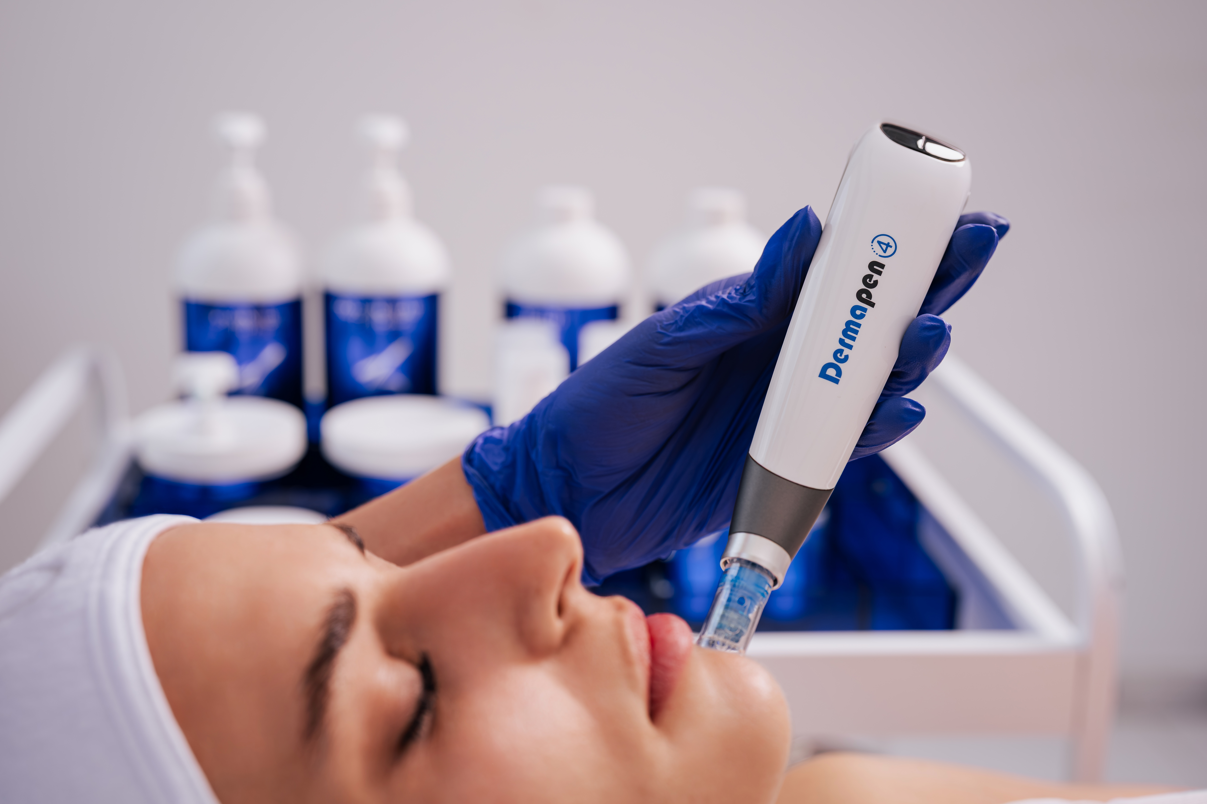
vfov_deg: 27.0
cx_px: 604
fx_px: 1676
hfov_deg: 39.6
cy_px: 402
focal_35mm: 50
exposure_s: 1/250
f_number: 4
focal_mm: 50
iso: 125
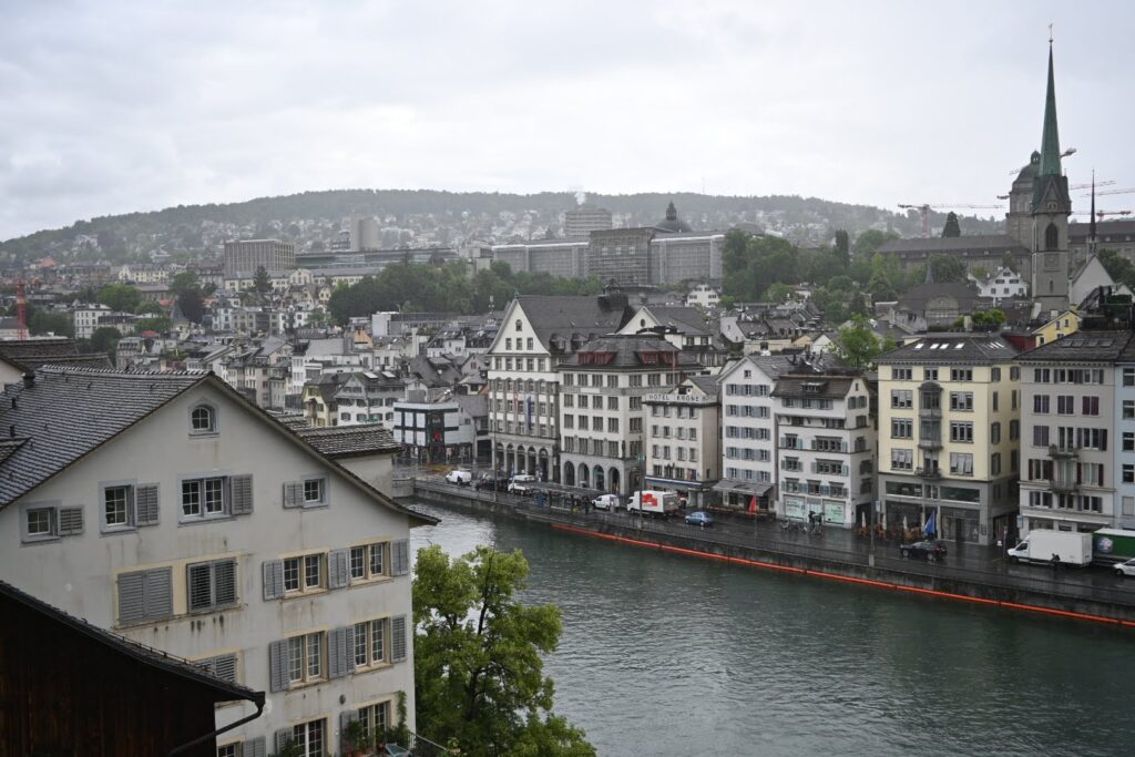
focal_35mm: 36
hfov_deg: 53.1
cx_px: 568
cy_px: 378
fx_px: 1135
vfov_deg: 36.9
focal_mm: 24
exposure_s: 1/2000
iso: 200
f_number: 2.5
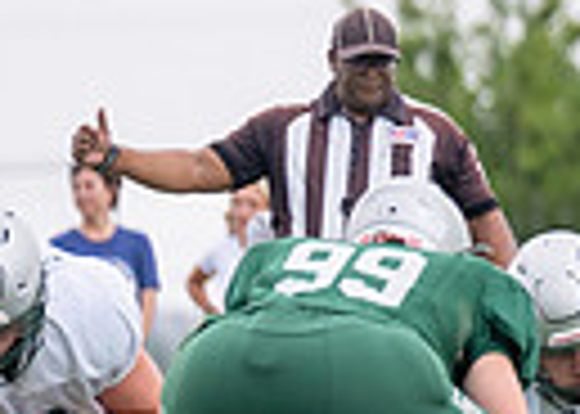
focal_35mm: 995
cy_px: 15
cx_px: 1331
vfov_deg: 1.4
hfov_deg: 2.0
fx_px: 16382
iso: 250
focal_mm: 200
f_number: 2.8
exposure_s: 1/2500
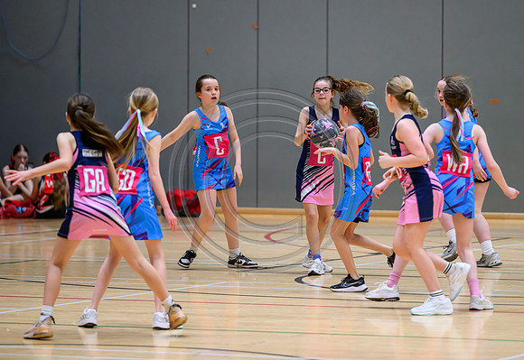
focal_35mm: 240
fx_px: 3527
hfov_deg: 8.5
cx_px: 314
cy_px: 170
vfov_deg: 5.9
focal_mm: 200
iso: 3200
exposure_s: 1/1600
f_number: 3.2
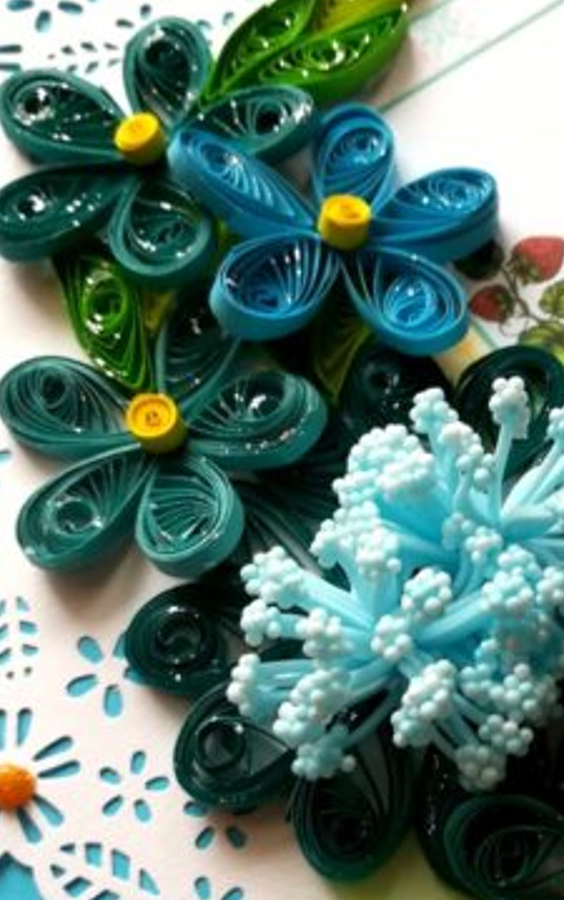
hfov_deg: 27.0
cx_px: 511
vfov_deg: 43.3
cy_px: 536
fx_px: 1129
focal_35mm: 46
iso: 64
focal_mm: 3.83
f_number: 2.2
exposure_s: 1/100
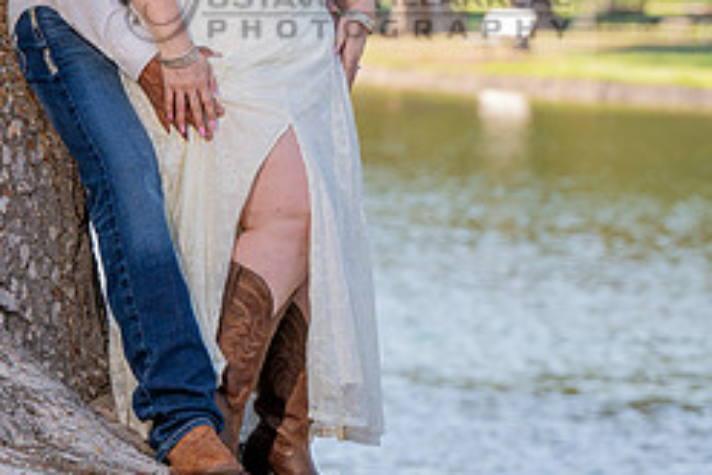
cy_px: 52
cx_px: 319
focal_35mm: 368
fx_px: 7282
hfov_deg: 5.6
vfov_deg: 3.7
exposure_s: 1/200
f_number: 5
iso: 200
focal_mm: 135
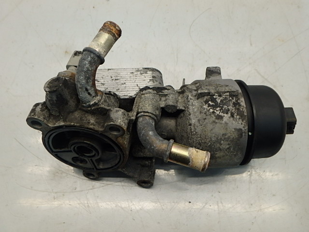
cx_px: 154
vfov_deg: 45.4
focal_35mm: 31
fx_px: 277
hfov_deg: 58.4
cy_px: 116
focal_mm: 5.6
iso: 200
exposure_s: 1/40
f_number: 4.7
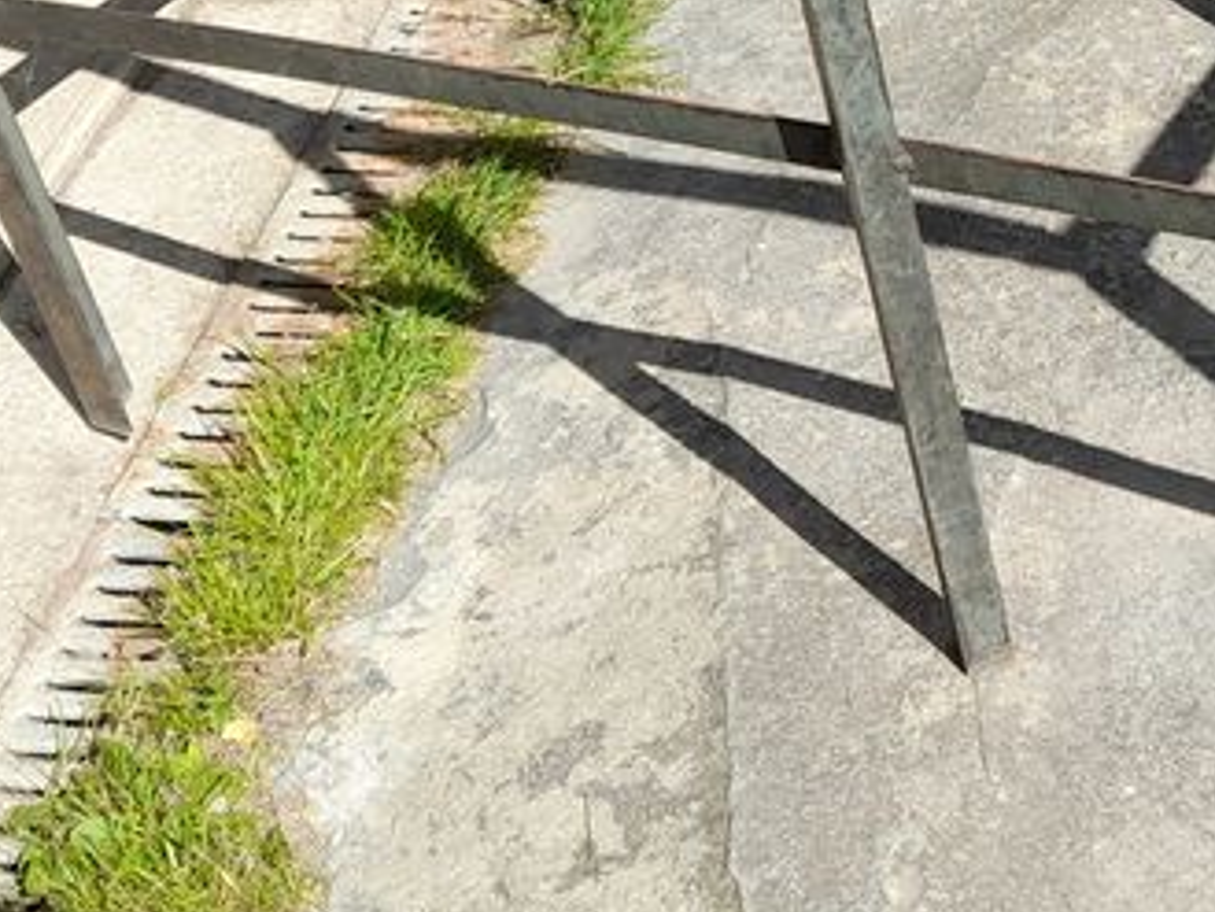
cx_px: 1115
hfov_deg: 24.8
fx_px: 2669
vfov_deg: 18.7
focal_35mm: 76
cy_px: -55
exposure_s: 1/545
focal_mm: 4.6
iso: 20
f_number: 2
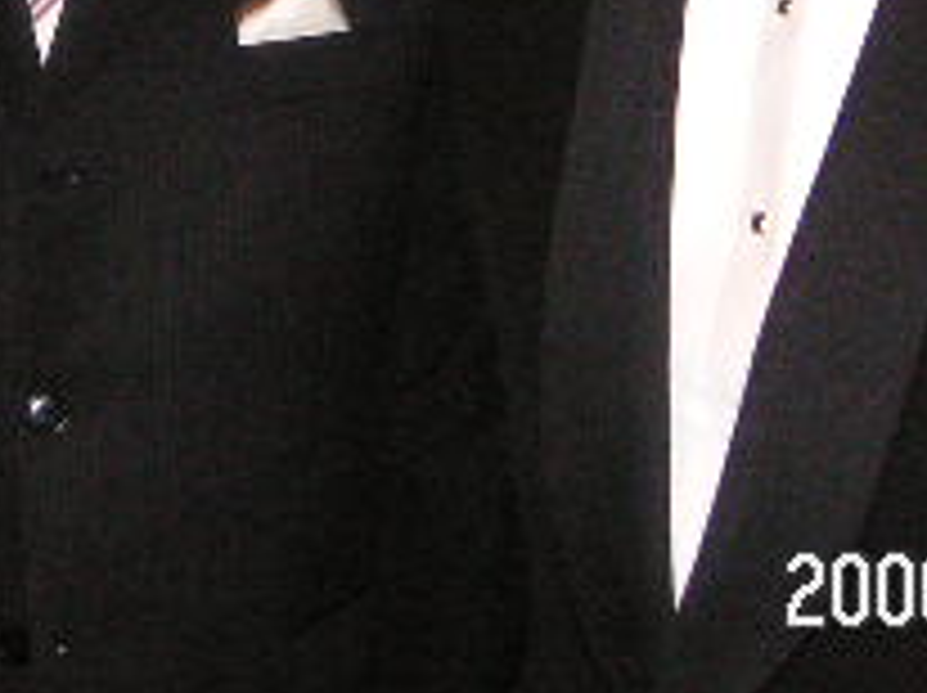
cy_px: -279
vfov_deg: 12.4
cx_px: 36
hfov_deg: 16.8
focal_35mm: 115
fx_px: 3076
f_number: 2.8
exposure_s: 1/45
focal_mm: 6.1
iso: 160
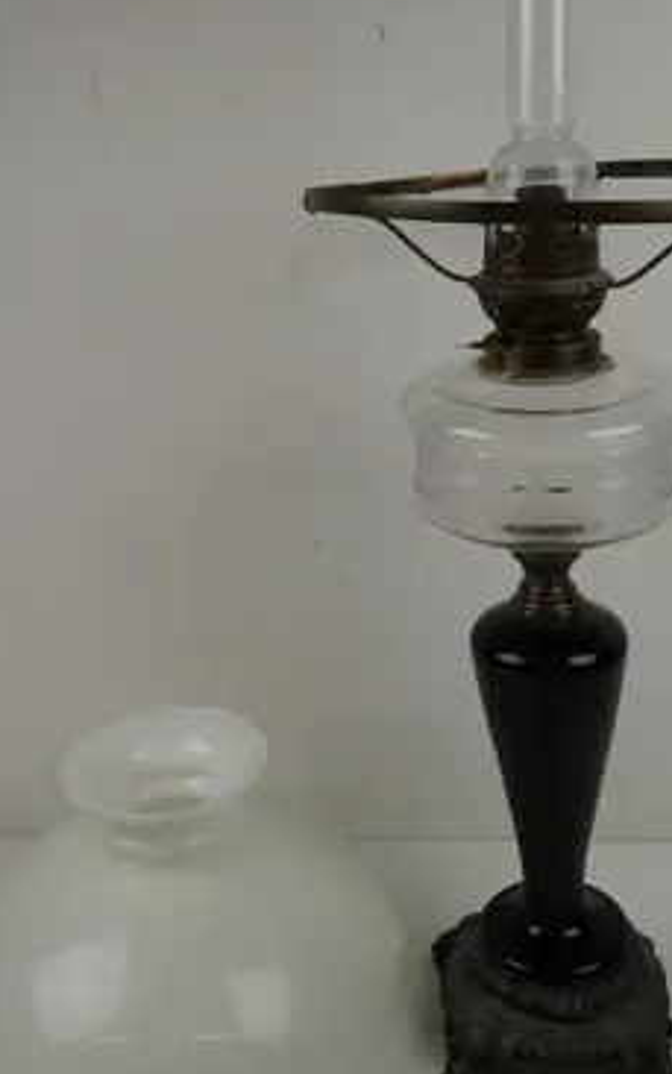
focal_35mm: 33
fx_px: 966
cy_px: 387
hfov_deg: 38.3
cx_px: 364
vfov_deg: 57.2
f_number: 2
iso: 100
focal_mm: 3.33
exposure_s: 1/160
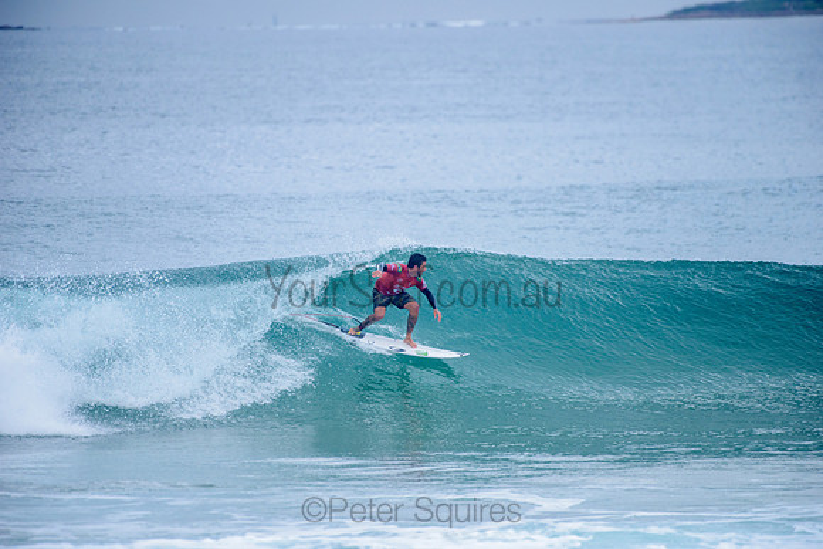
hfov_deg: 4.1
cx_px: 412
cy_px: 274
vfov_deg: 2.8
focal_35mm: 500
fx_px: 11433
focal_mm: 500
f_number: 5.6
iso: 450
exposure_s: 1/2000
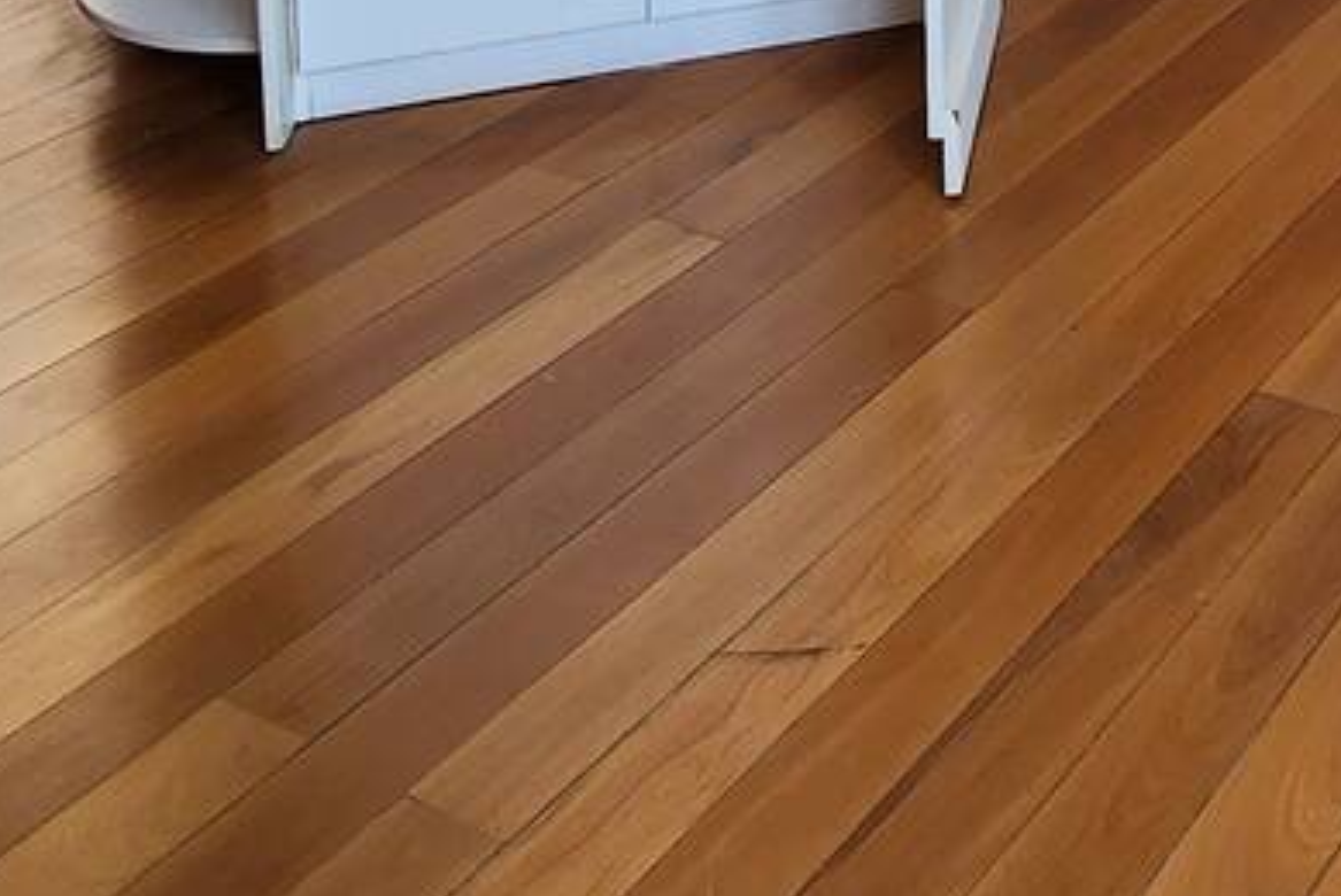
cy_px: -758
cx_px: 1579
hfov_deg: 33.0
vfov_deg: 19.5
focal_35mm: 50
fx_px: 1864
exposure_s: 1/60
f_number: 2.2
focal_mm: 2.2
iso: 100
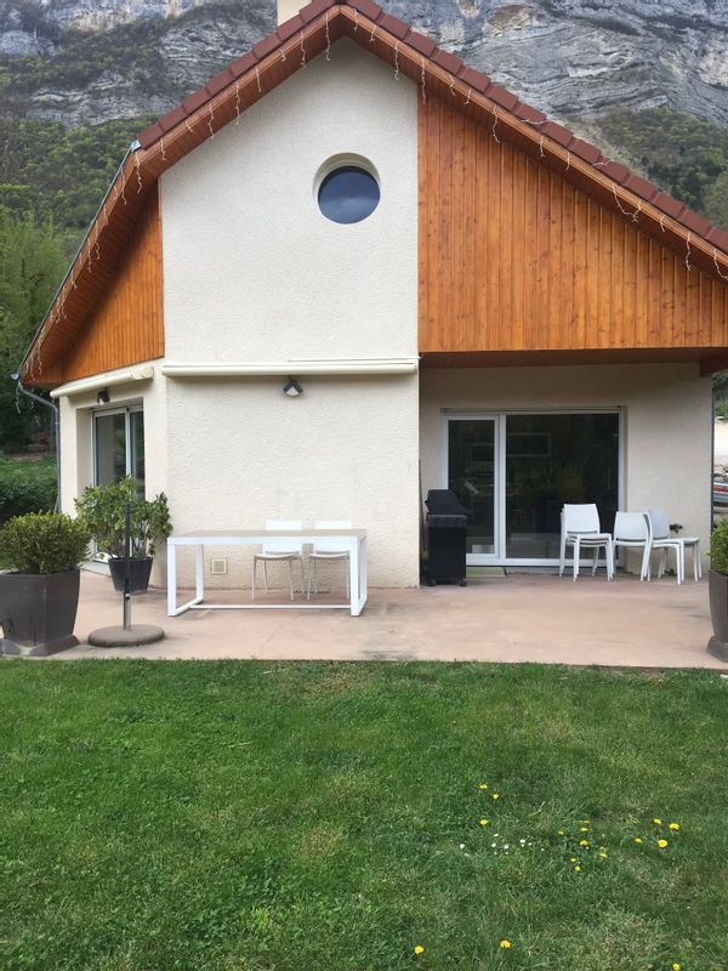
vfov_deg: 61.7
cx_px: 364
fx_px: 813
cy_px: 486
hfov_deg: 48.2
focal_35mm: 29
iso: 25
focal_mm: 4.15
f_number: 2.2
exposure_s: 1/255
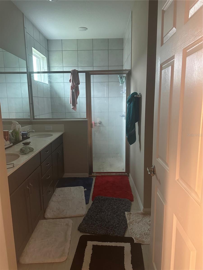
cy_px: 135
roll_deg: +0.5
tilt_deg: -8.1
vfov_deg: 71.6
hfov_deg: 56.8
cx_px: 102
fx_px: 188
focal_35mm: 24
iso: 640
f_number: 1.78
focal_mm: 6.86
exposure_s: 1/40
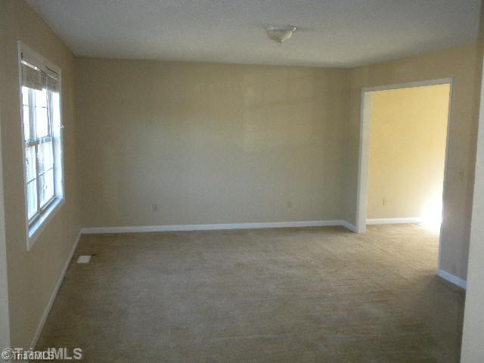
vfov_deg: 38.7
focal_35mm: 37
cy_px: 182
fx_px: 517
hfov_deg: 50.1
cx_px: 242
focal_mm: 6.6
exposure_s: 1/64.6
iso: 285
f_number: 3.5
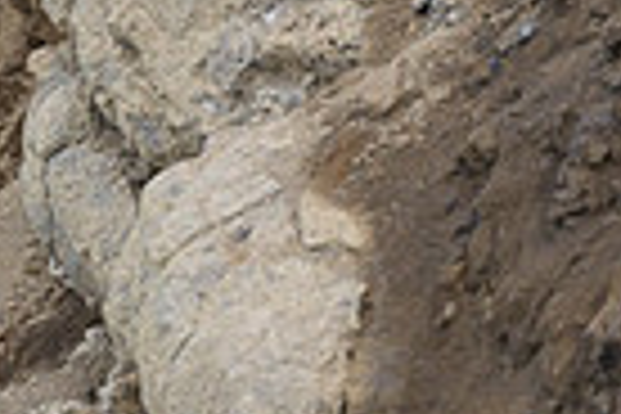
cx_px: -520
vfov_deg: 0.7
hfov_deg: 1.1
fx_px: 32065
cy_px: -4
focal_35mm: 1859
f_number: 7.1
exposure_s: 1/1250
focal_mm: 400
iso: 800
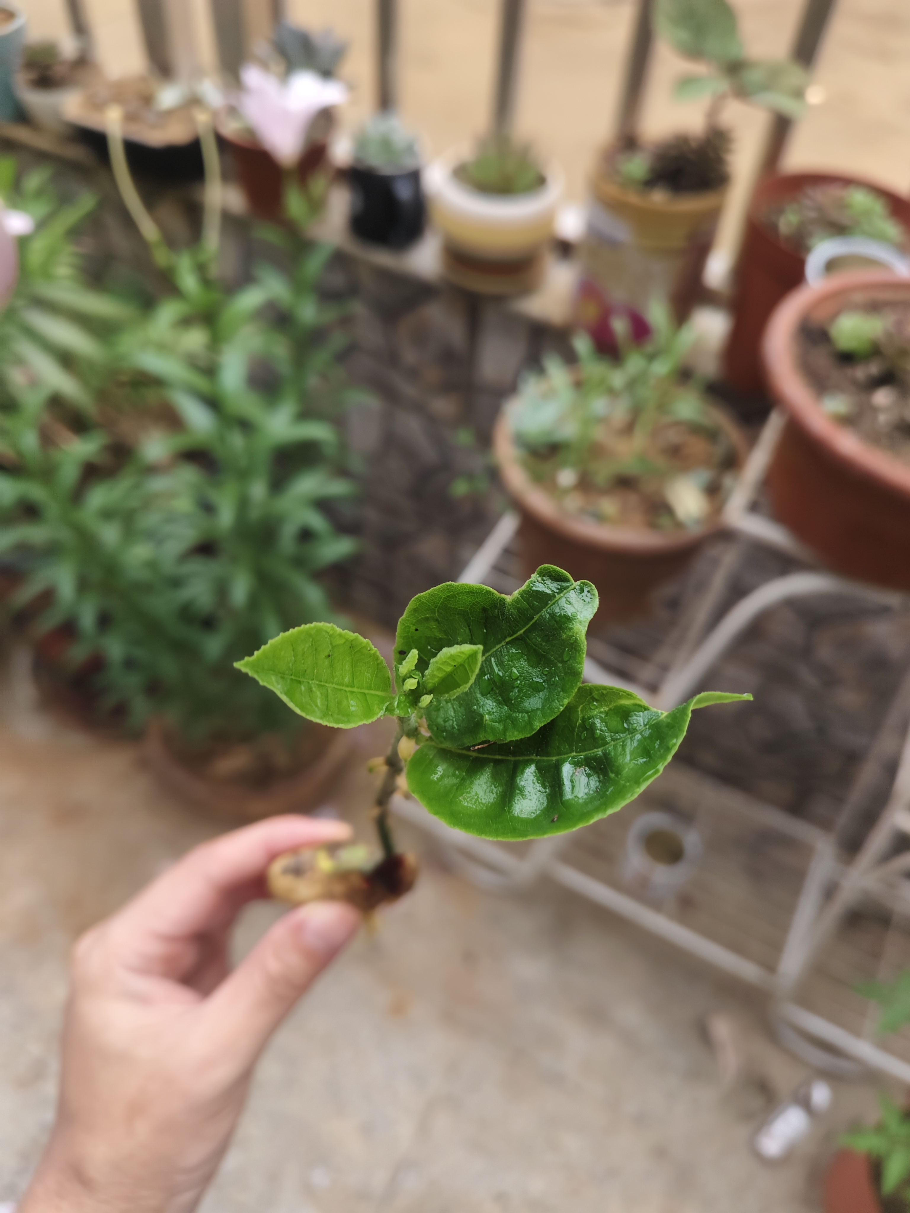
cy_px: 606
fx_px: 841
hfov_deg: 56.8
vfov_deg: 71.6
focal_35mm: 24
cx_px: 455
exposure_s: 1/100
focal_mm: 5.56
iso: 337
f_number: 1.88
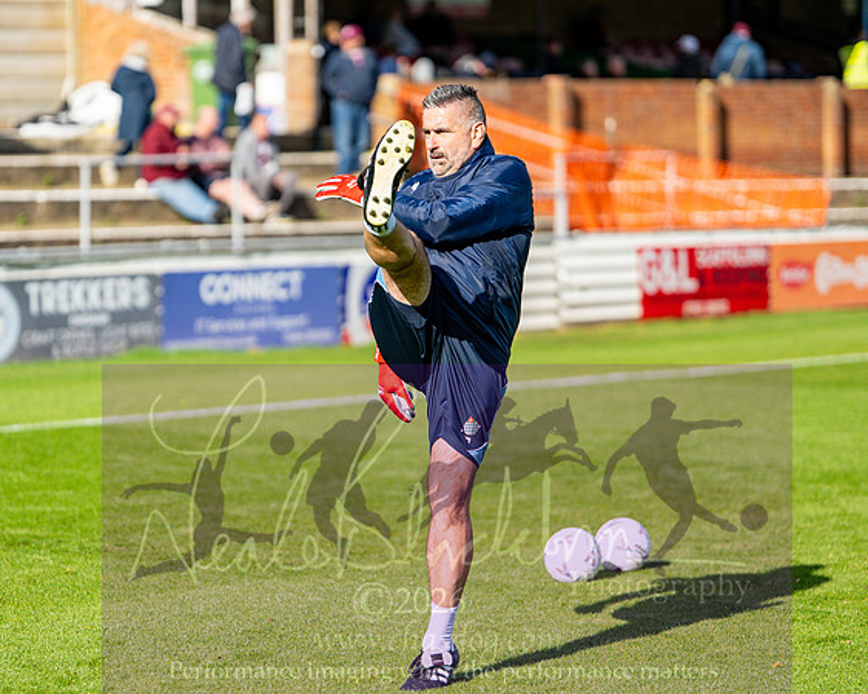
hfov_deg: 13.5
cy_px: 347
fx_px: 3675
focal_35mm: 143
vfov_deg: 10.8
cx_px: 347
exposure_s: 1/8000
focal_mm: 85
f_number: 1.4
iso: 100
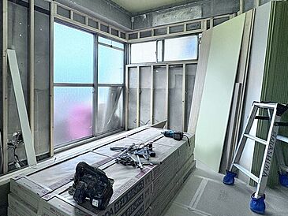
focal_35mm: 23
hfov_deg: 73.2
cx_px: 116
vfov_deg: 58.5
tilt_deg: -0.6
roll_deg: +0.3
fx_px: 191
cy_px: 89
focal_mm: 2.22
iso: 80
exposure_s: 1/100
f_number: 2.2
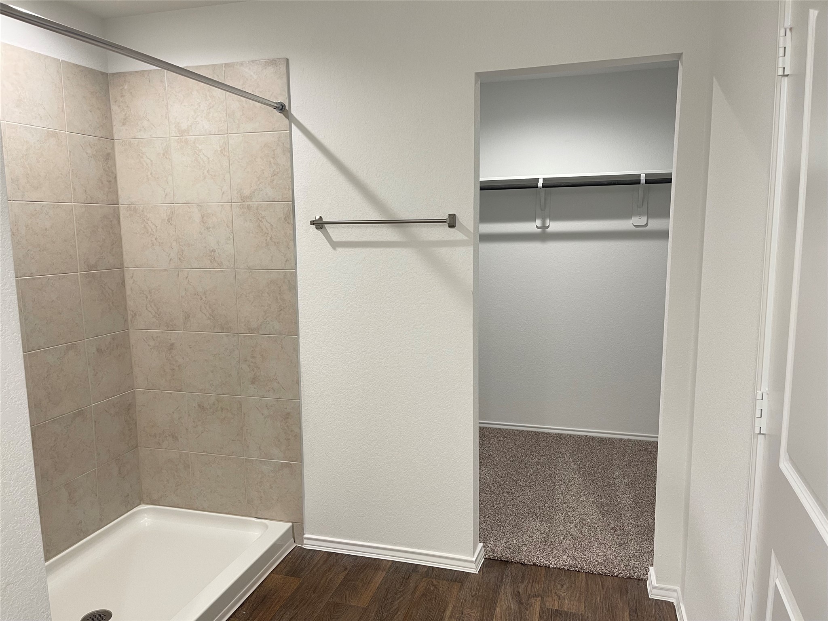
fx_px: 622
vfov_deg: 53.1
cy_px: 310
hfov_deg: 67.3
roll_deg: +0.3
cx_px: 414
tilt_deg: -9.0
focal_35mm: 26
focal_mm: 5.1
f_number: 1.6
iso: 80
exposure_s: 1/60
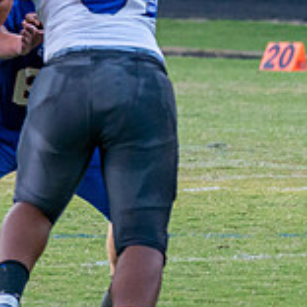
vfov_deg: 2.1
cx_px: -247
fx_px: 8338
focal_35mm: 831
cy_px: 36
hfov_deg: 2.1
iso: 3200
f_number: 5.6
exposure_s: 1/1000
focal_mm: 190
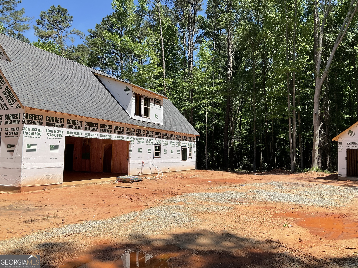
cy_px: 134
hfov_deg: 61.7
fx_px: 300
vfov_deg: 48.2
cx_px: 179
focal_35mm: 29
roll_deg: -0.8
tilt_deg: +3.8
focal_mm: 3
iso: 16
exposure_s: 1/1730
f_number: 1.8
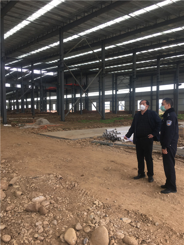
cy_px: 122
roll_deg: -0.5
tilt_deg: -3.1
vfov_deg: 61.7
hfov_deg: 48.2
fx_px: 205
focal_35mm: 29
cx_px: 92
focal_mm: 4.15
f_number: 2.2
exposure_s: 1/100
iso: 25
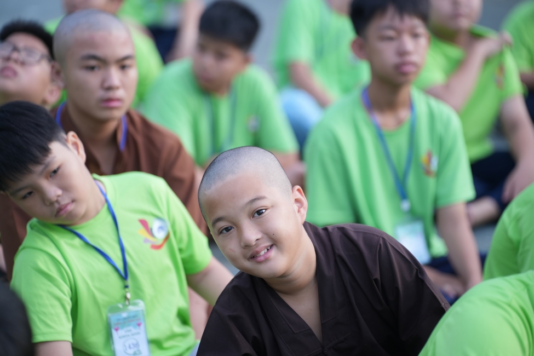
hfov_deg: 13.7
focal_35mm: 150
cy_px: 178
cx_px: 267
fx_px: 2225
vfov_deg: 9.1
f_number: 2.8
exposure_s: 1/125
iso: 320
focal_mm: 150
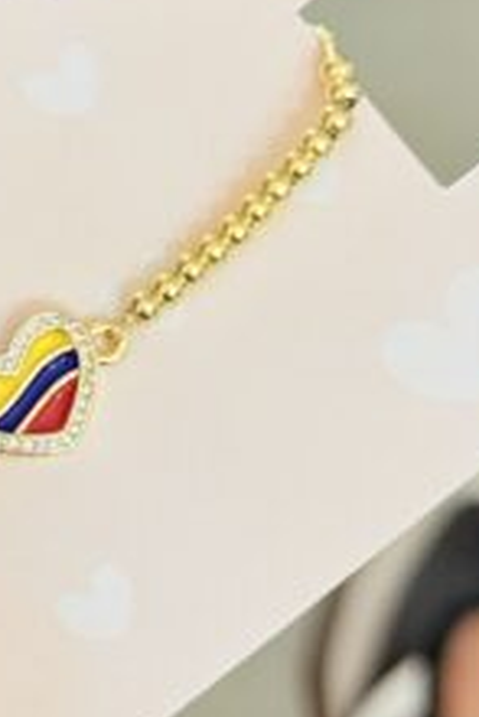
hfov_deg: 10.5
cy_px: 416
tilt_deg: -53.5
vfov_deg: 15.7
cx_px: 29
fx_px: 2590
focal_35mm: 130
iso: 200
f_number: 1.78
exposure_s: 1/60
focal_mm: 6.76
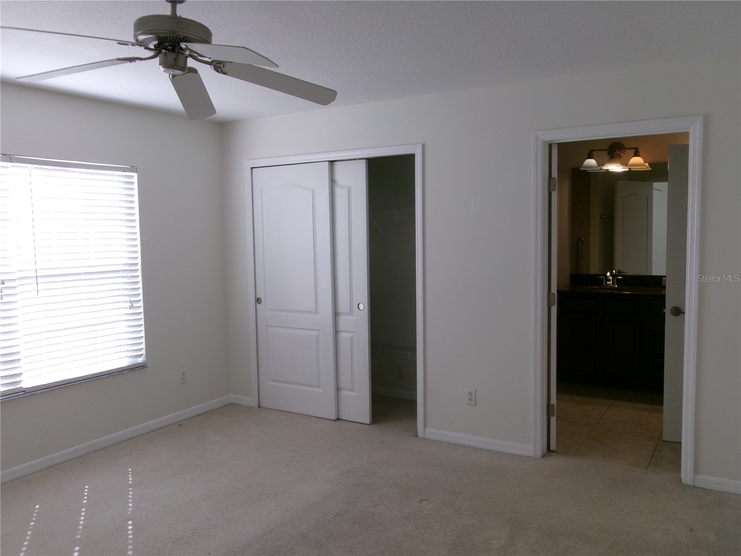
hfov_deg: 63.4
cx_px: 370
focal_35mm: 28
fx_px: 599
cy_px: 278
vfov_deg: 49.7
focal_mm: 5.1
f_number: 3.9
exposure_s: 1/100
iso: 100
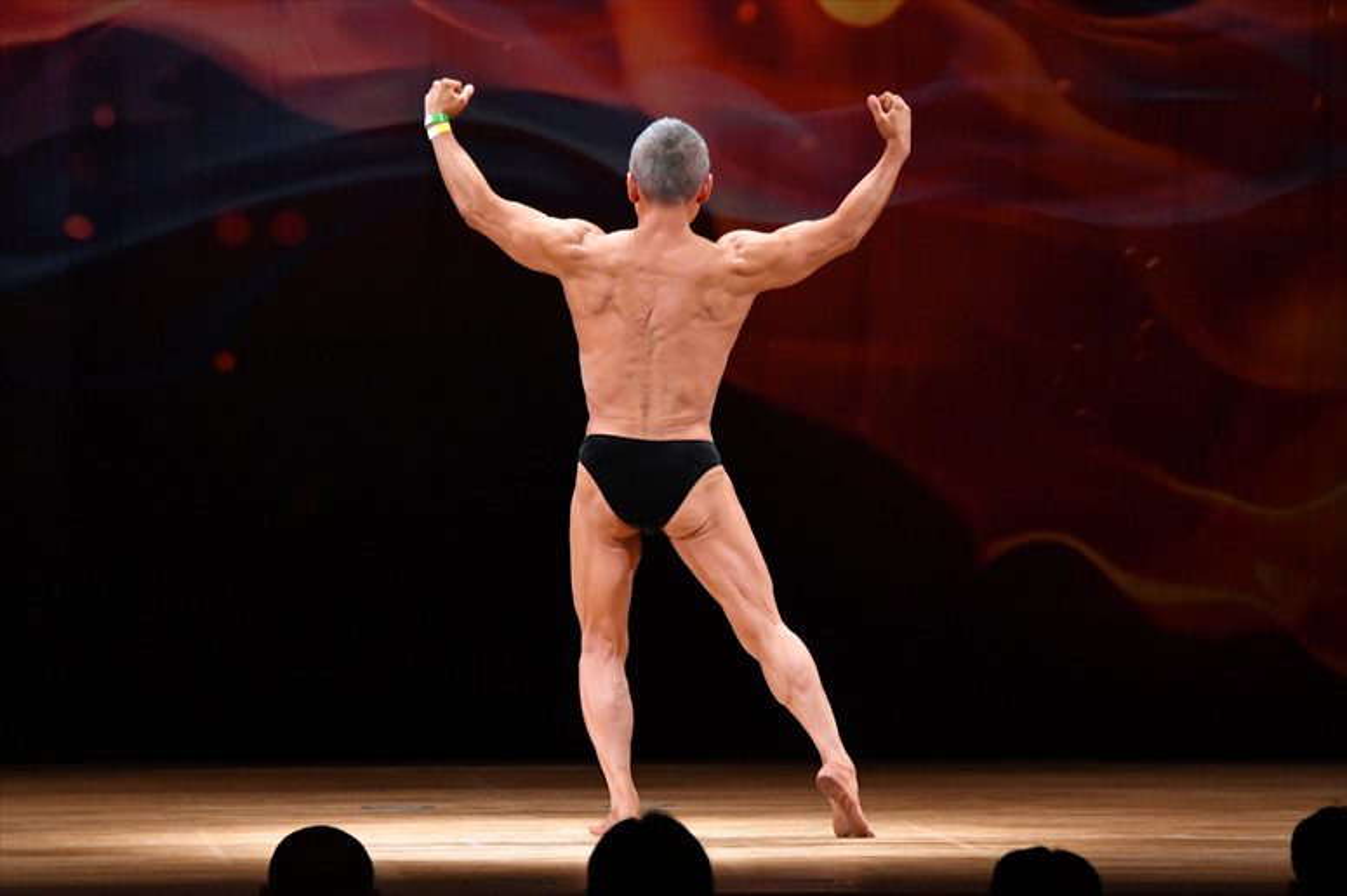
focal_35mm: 240
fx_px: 8976
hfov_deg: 8.6
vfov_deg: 5.7
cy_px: 448
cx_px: 674
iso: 4000
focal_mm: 160
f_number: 5.6
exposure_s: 1/400
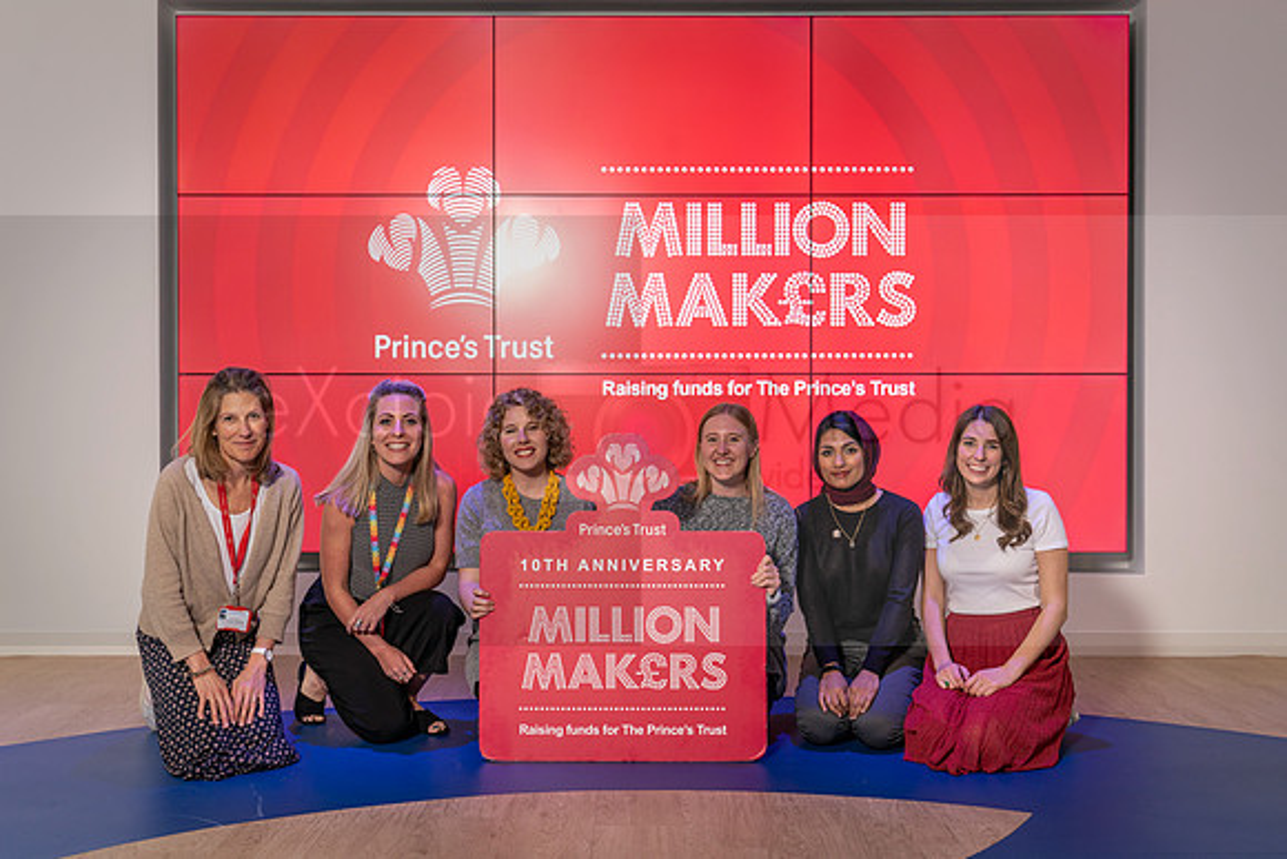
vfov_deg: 34.5
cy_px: 421
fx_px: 1383
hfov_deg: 49.9
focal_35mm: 39
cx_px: 645
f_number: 6.3
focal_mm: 37
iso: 800
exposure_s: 1/80
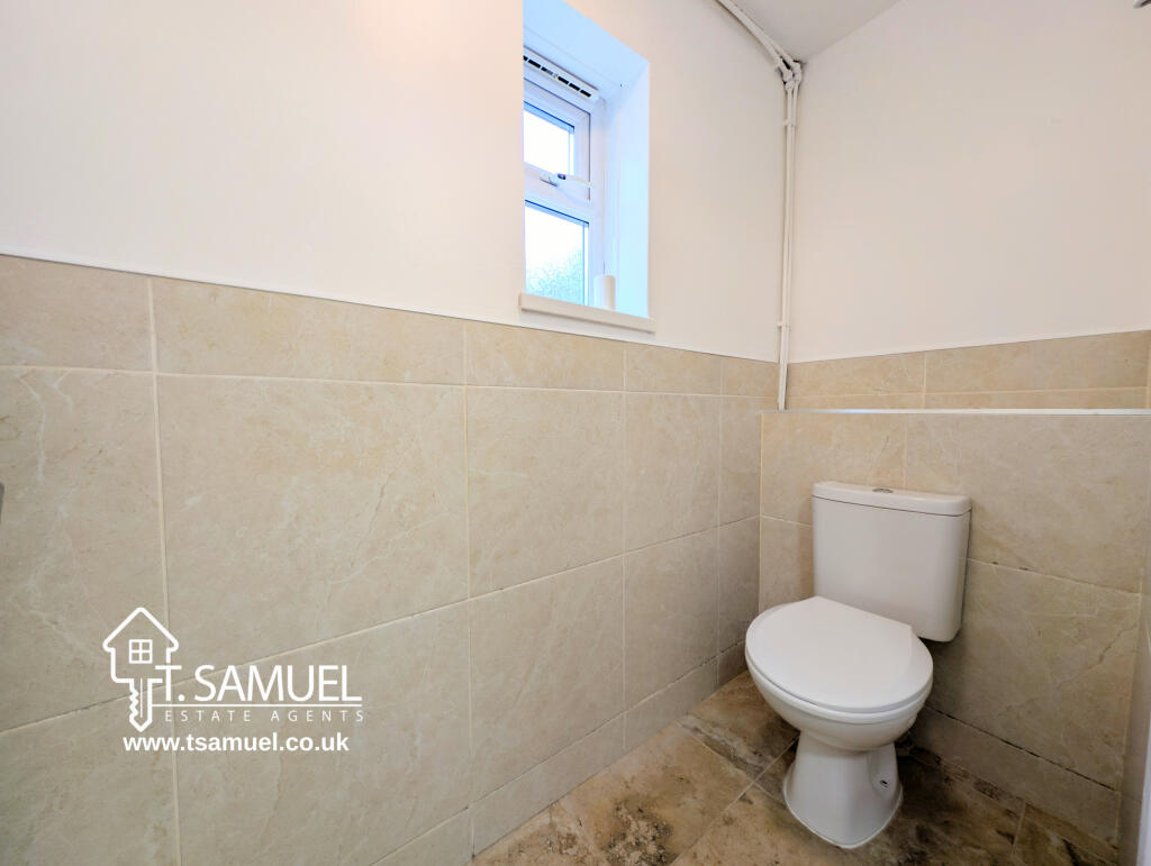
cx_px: 576
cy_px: 433
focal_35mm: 12
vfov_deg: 94.6
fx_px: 400
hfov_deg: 110.5
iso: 50
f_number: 1.95
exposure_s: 1/57.9
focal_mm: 2.23
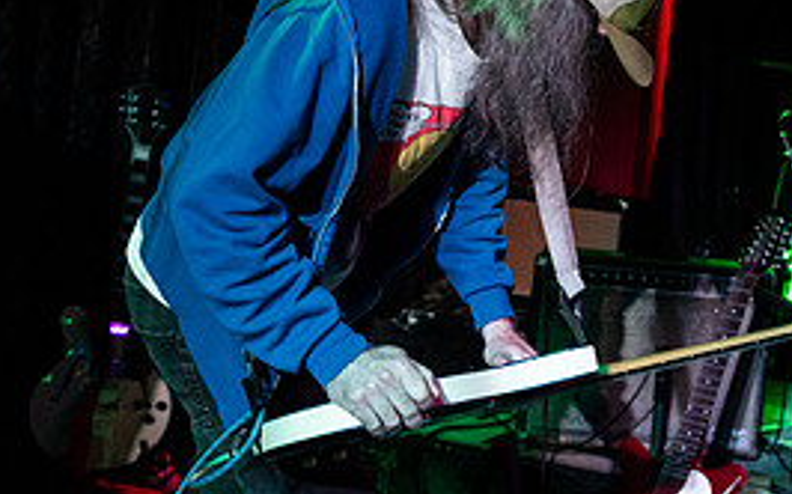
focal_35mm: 69
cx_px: 783
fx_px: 1489
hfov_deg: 28.1
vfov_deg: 18.6
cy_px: 78
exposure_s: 1/125
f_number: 3.2
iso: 2500
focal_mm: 29
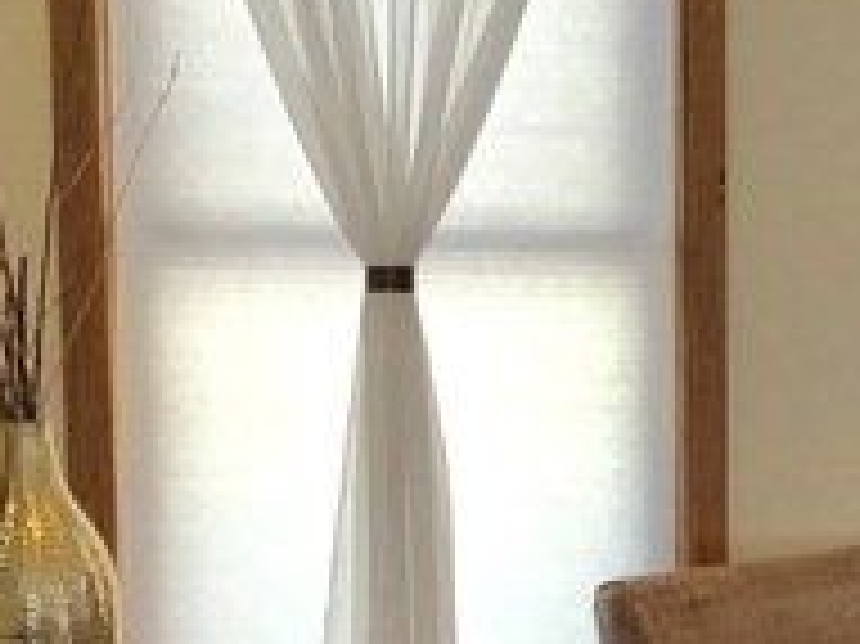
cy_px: 545
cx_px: 937
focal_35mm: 94
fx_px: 2334
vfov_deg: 15.6
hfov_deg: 20.0
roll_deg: -0.5
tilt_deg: -6.5
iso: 40
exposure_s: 1/120
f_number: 1.8
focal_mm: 3.99
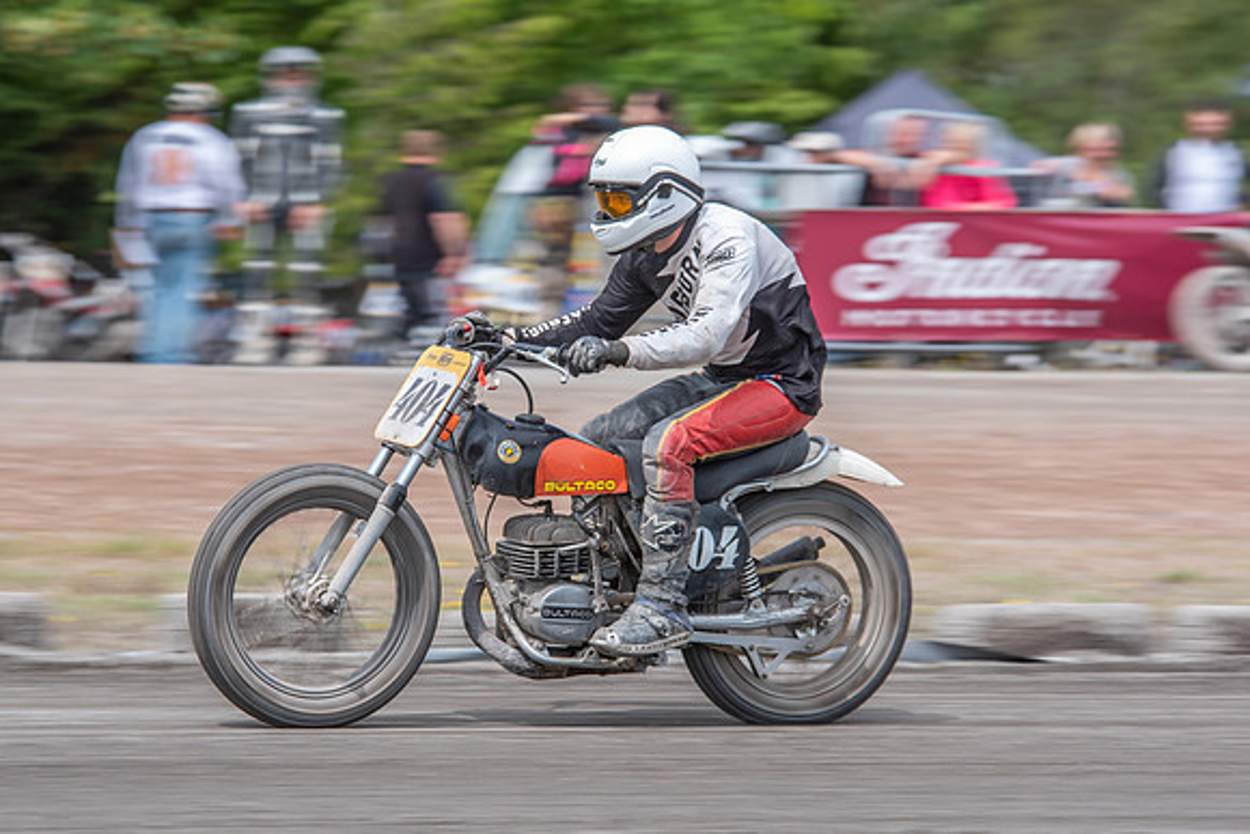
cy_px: 512
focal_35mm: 241
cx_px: 530
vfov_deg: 5.7
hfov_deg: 8.5
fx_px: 8386
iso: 200
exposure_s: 1/320
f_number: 8
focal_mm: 185
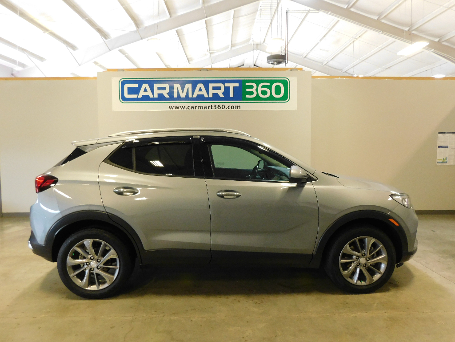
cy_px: 171
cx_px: 228
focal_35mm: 23
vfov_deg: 58.9
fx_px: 302
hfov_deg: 73.9
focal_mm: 4
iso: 400
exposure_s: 1/25
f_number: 3
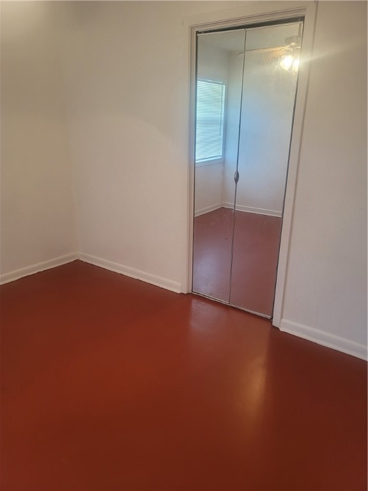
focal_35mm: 25
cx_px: 184
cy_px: 246
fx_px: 354
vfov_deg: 69.4
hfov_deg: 54.9
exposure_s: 1/40
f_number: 1.8
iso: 200
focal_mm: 7
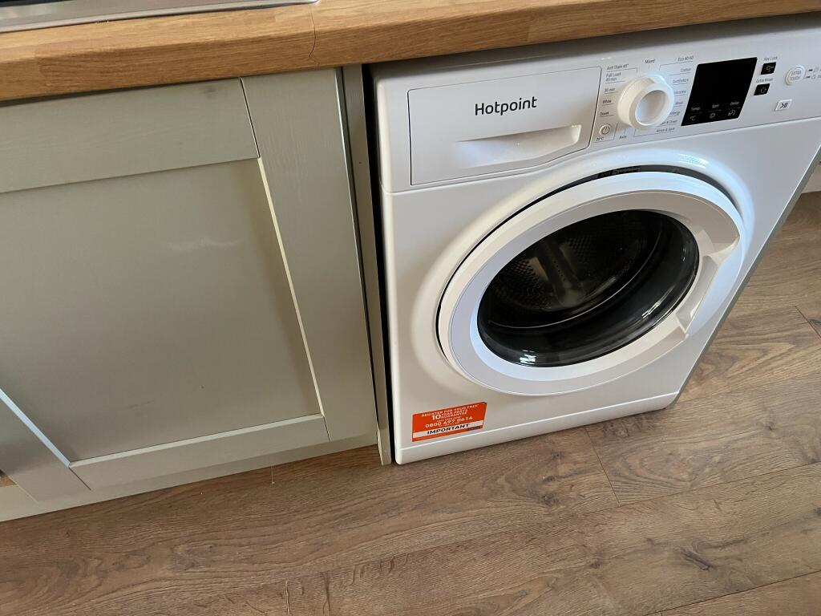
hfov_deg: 67.3
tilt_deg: -51.3
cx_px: 410
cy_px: 308
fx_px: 617
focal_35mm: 26
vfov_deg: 53.1
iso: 200
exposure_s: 1/60
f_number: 1.5
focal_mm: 5.7
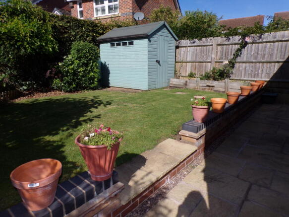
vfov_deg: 56.8
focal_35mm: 24
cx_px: 144
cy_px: 108
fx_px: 200
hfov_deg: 71.6
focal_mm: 4.3
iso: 80
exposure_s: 1/500
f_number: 5.8
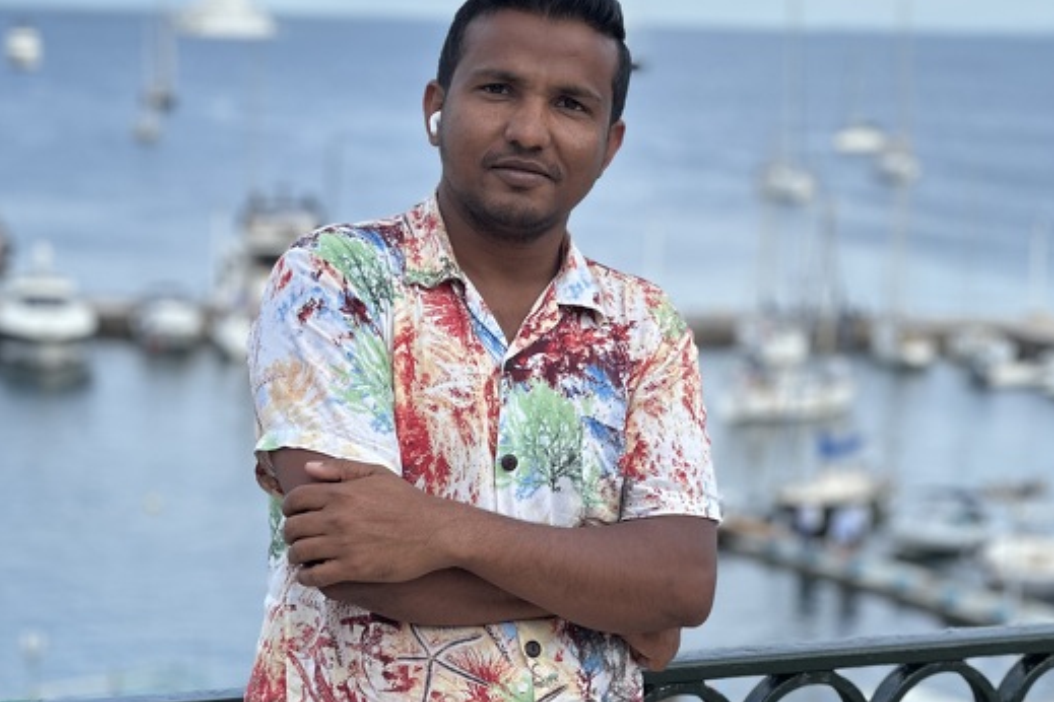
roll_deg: -1.7
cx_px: 529
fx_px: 3162
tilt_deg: -4.1
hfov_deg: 18.9
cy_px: 284
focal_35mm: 108
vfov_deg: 12.7
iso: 20
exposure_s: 1/153
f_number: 2.8
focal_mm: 9
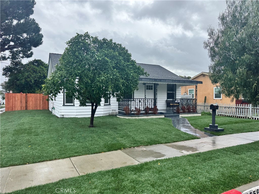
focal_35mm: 24
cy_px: 97
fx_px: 180
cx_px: 130
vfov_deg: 56.8
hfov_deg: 71.6
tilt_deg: -0.4
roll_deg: -0.5
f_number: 1.78
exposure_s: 1/3802
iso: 80
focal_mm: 6.76
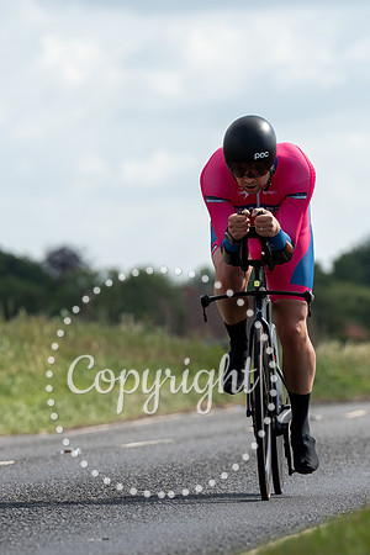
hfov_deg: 2.9
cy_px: 335
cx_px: 251
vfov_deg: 4.3
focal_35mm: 477
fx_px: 7356
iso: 100
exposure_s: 1/1000
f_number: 4.5
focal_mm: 191
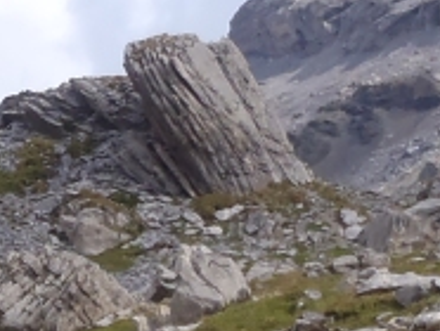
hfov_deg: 11.7
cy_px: 331
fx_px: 2049
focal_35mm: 161
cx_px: -227
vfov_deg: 9.2
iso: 80
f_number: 4.5
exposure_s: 1/400
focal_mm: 5
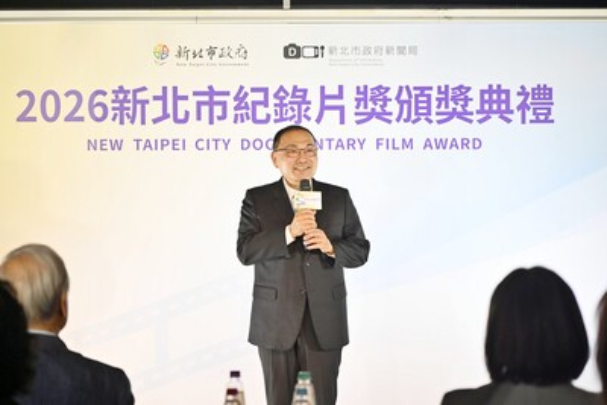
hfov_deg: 21.2
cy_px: 202
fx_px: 1619
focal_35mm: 96
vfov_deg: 14.3
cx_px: 304
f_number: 4
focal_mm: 96
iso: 250
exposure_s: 1/125
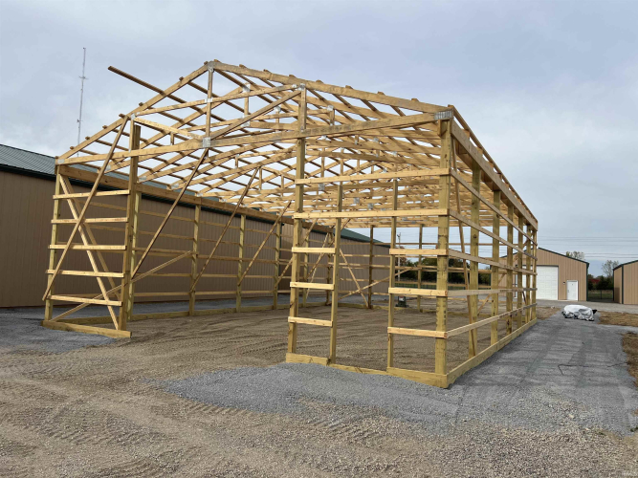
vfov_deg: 53.0
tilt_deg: +4.3
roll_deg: -2.4
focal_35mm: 26
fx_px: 479
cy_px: 239
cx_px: 319
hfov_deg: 67.3
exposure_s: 1/4115
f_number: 1.5
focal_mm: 5.7
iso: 50
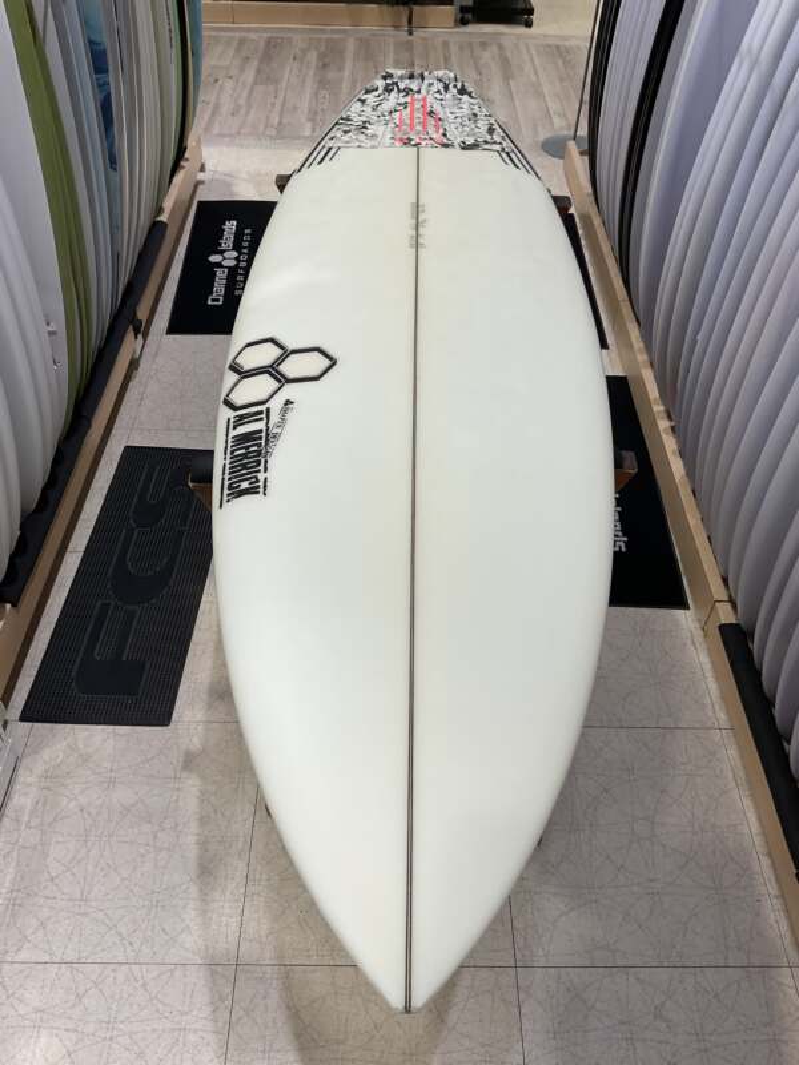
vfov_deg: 61.7
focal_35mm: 29
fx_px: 892
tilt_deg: -45.3
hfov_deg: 48.2
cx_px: 400
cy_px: 532
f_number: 1.8
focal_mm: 3
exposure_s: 1/120
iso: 20
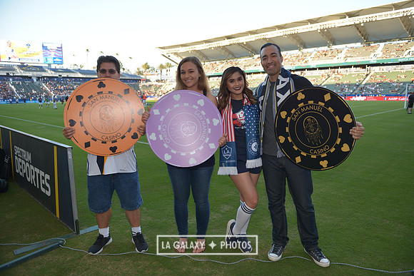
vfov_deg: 53.2
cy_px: 138
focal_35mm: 24
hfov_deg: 73.7
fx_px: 276
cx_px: 207
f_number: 2.8
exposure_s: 1/500
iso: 200
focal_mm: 24
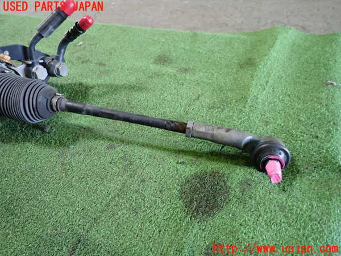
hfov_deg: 69.4
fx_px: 246
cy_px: 128
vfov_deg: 54.9
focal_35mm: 25
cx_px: 170
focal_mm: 4.5
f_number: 2
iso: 250
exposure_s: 1/30
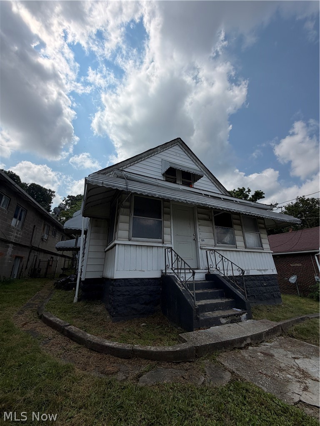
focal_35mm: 14
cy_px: 213
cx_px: 160
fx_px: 173
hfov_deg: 85.7
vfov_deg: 102.1
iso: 20
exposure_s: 1/1534
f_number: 2.2
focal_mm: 2.22
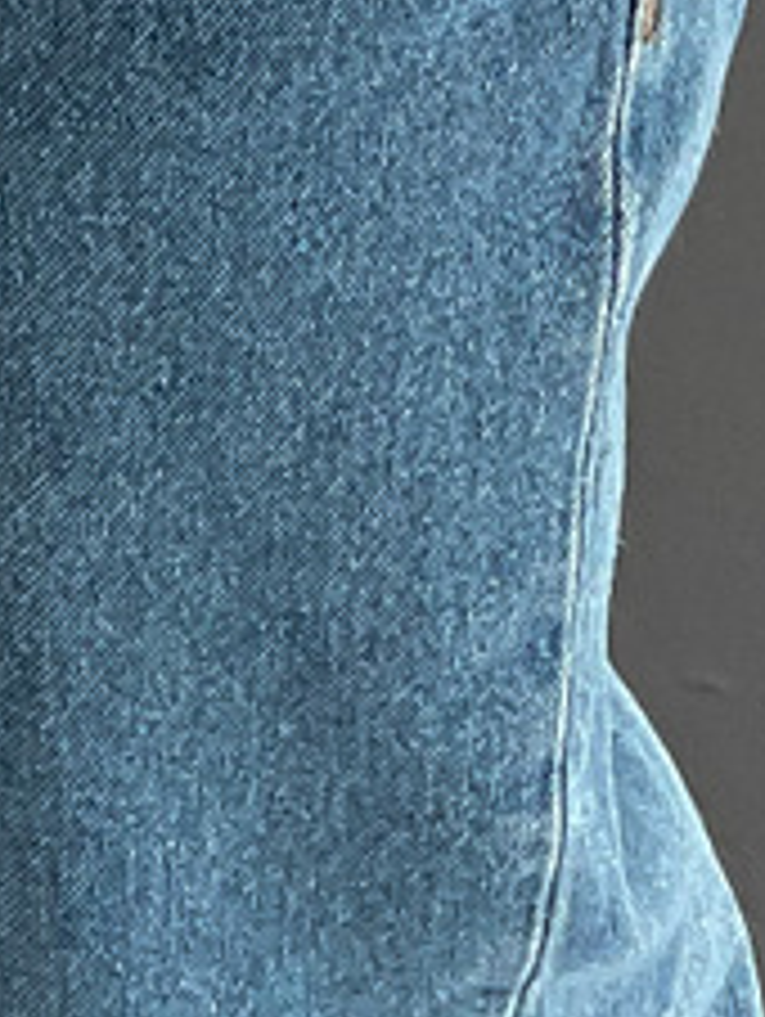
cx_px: -68
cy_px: -2034
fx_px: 6029
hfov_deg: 7.2
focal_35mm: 205
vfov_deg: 8.2
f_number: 1.8
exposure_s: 1/120
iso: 32
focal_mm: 3
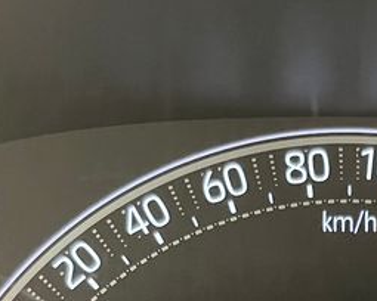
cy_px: 469
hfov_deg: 18.4
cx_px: 370
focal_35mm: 102
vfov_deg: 14.0
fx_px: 1138
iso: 640
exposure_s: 1/33
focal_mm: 5.1
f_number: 1.6
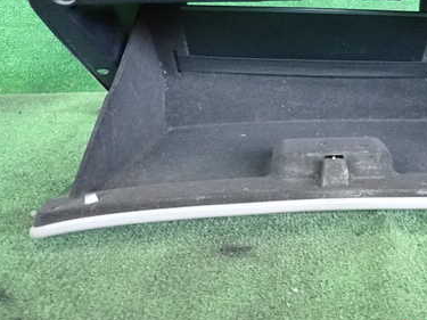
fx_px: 493
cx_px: 319
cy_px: 90
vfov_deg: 35.3
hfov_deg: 45.2
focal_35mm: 40
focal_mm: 4.5
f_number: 2
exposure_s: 1/125
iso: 1600
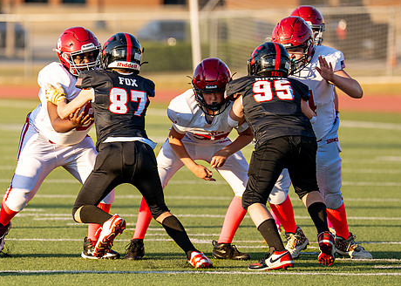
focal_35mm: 463
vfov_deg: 3.1
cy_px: 143
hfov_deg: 4.4
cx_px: 86
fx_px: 5270
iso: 100
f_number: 2.8
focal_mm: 200
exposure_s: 1/1250
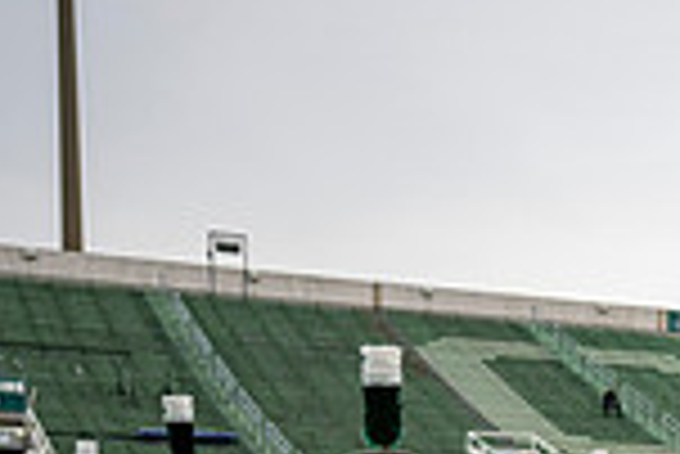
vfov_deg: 14.0
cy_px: 672
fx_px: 1739
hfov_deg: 18.3
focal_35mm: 92
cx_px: 1162
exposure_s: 1/500
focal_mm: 24
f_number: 2.8
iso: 200
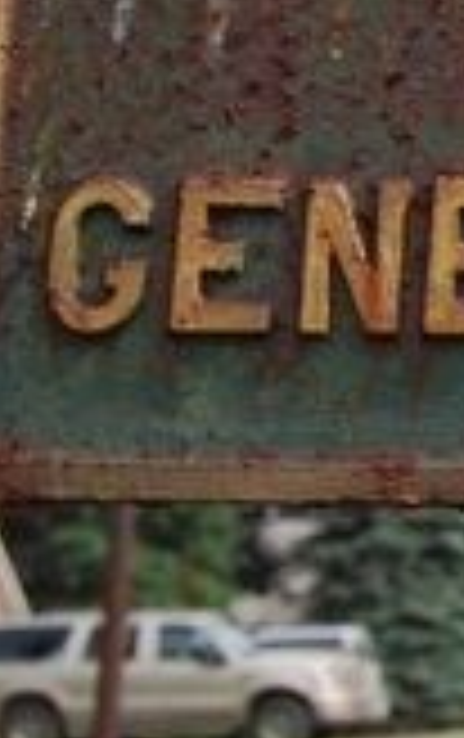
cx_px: 1433
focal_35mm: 179
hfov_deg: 6.6
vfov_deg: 11.5
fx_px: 3609
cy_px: -130
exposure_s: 1/125
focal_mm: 24
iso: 100
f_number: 5.6
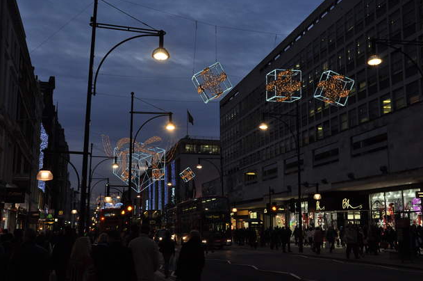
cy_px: 139
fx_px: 481
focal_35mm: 41
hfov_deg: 47.5
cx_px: 220
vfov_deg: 32.5
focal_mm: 26
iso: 640
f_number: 7.1
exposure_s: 1/80
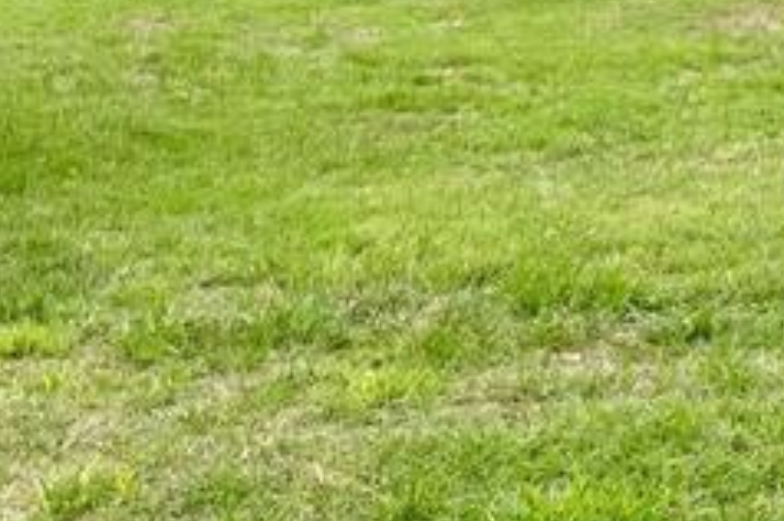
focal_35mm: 112
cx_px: 1308
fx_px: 2436
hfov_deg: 16.1
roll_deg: +1.0
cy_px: -76
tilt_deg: -5.7
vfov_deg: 12.0
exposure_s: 1/3003
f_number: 1.6
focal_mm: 5.1
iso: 32
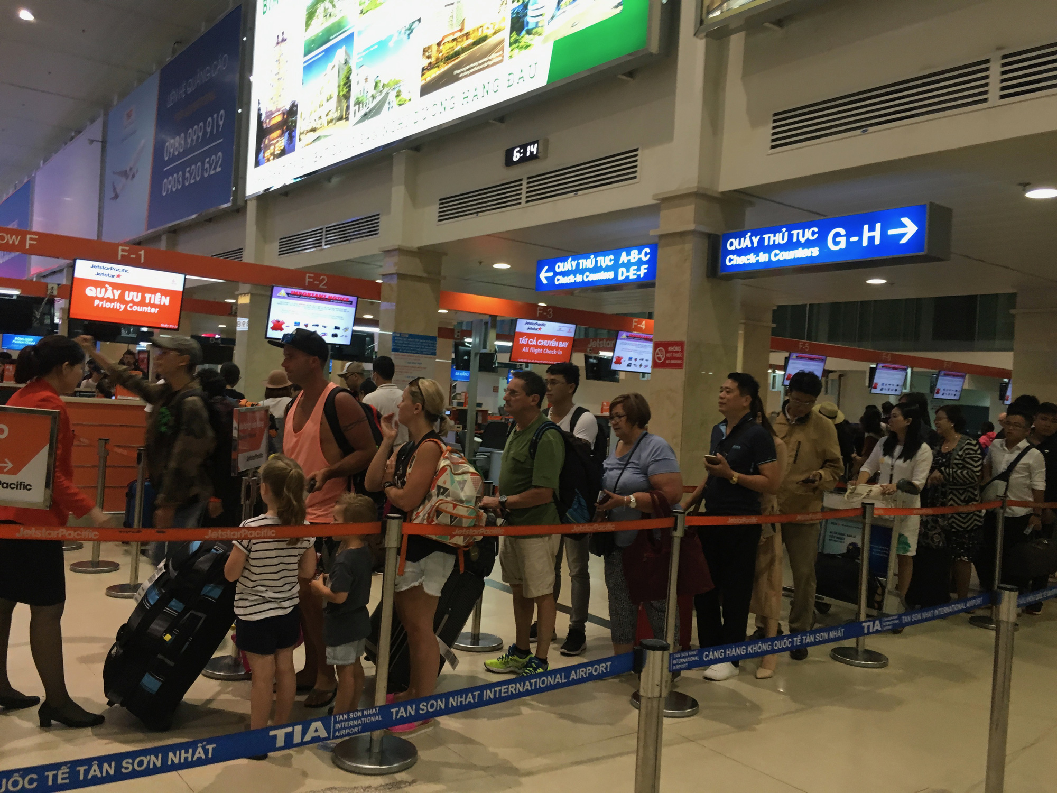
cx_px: 528
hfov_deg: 61.7
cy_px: 396
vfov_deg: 48.2
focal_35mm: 29
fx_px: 886
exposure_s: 1/33
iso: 125
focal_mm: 4.15
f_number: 2.2
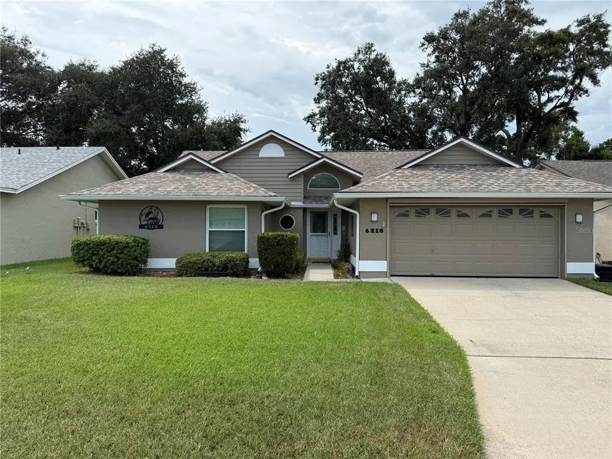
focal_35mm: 24
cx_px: 306
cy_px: 230
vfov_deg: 56.8
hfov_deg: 71.6
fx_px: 424
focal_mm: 6.76
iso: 125
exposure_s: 1/4673
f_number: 1.78
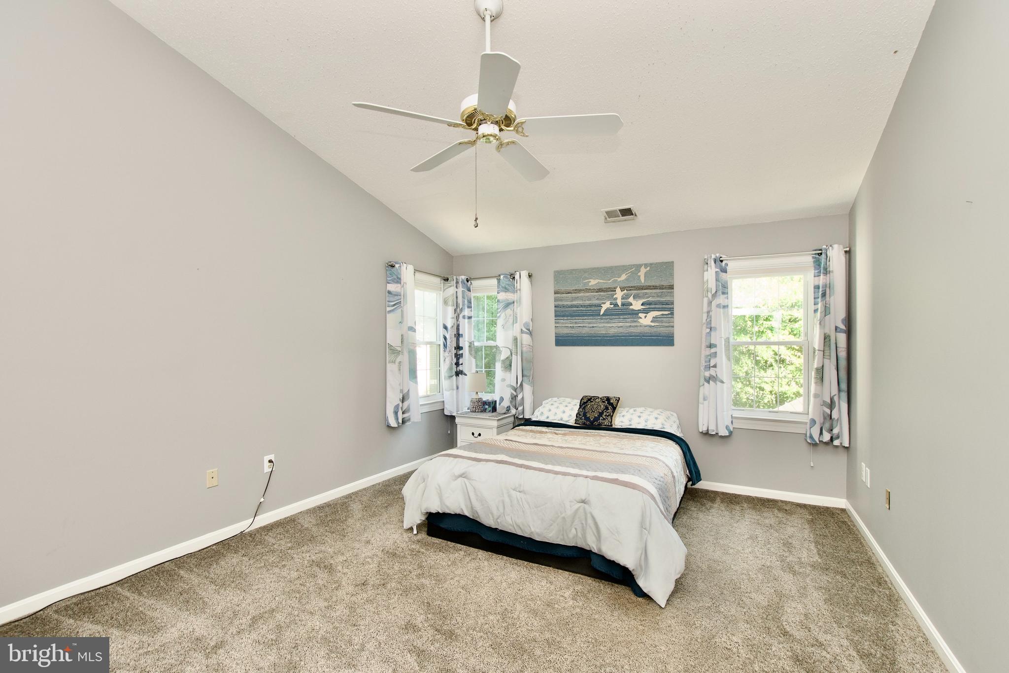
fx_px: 420
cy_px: 336
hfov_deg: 100.4
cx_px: 504
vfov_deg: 77.3
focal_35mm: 15
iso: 500
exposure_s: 1/50
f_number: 7.1
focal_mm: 10
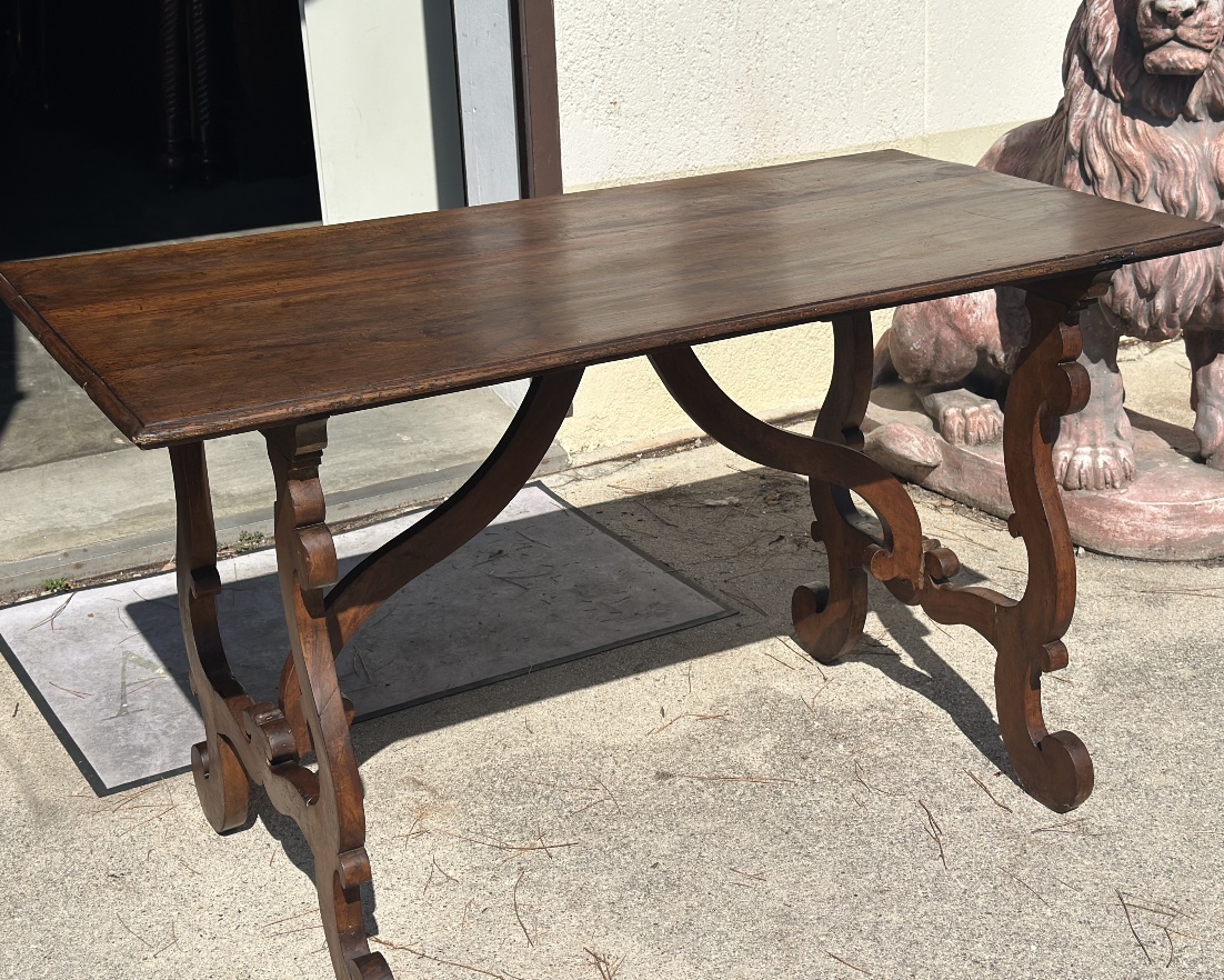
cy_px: 481
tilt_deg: -20.1
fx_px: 1848
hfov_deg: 36.6
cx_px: 635
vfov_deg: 29.7
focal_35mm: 51
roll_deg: +2.1
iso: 100
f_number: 1.78
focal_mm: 6.86
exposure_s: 1/9804
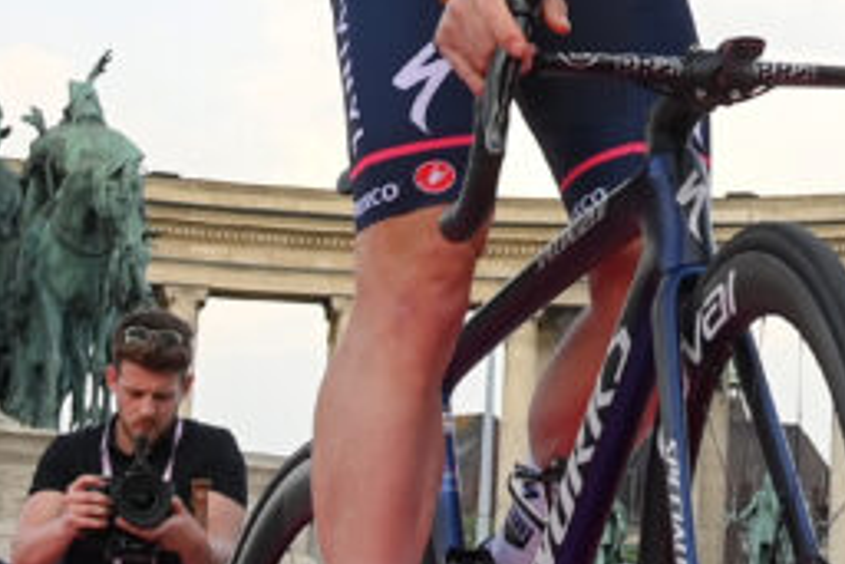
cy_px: 35
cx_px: 20
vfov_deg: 14.1
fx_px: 2255
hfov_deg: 20.6
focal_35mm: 96
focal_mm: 24
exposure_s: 1/640
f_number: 5
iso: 400
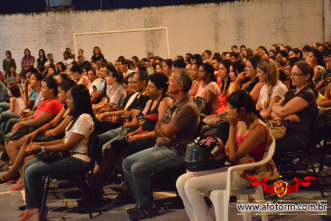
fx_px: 689
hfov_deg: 27.0
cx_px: 166
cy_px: 110
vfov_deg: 18.2
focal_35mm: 75
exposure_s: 1/20
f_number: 4.8
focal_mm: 50
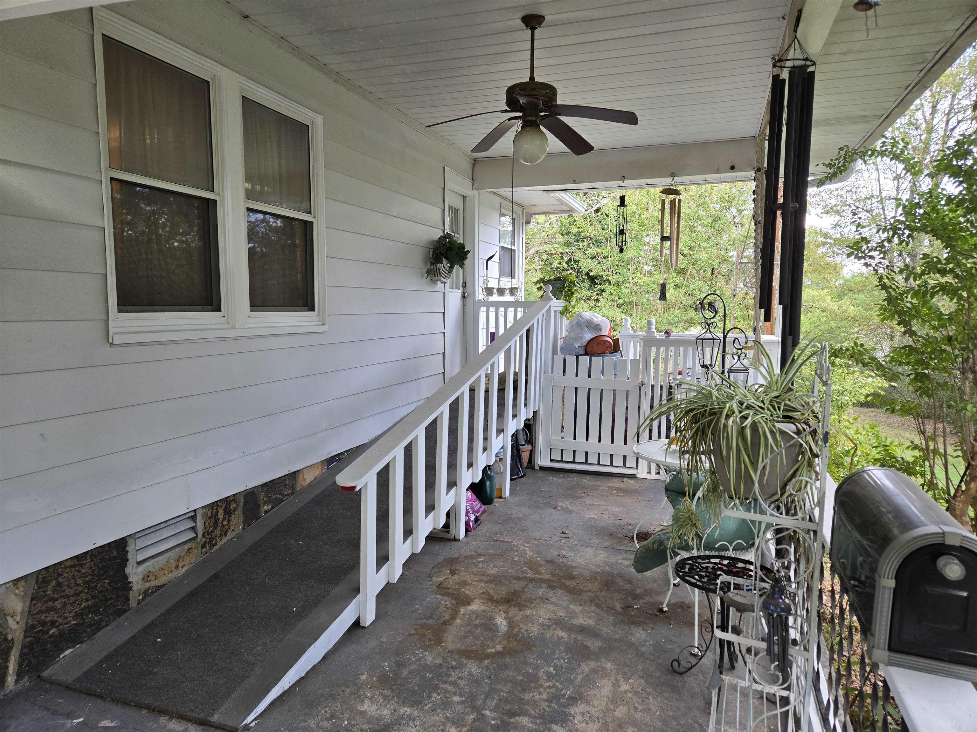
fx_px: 649
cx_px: 488
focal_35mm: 23
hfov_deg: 73.9
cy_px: 366
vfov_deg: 58.9
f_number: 1.8
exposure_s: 1/180
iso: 100
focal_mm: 5.4
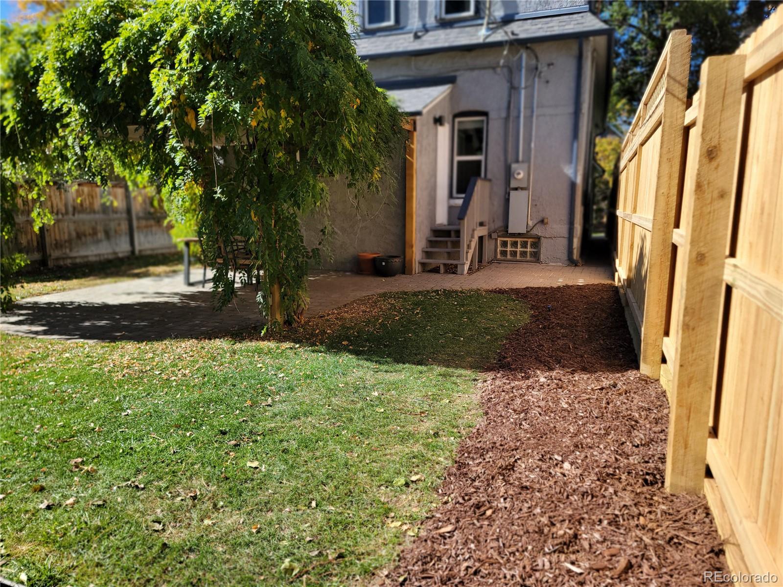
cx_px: 392
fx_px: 543
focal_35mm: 24
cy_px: 294
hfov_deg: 71.6
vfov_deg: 56.8
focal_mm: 6.7
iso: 16
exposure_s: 1/438
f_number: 1.8
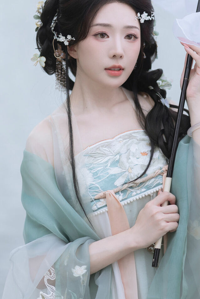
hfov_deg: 9.8
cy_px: 61
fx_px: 1166
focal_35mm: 140
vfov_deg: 14.6
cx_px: 127
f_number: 2
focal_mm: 85
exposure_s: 1/1600
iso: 100
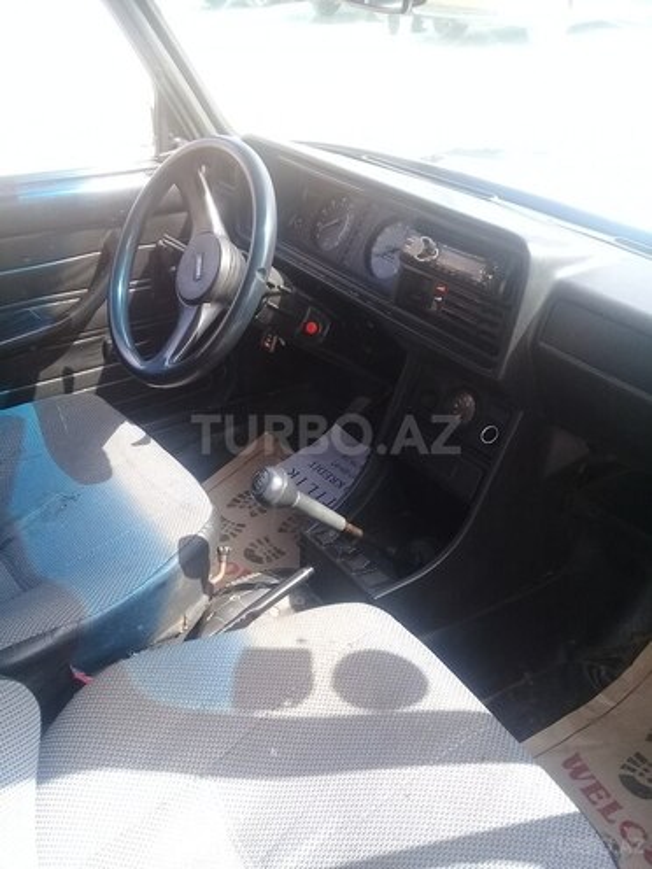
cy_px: 434
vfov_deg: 58.4
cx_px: 326
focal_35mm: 31
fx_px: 779
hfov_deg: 45.4
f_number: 2.2
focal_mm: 3.3
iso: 50
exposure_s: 1/140
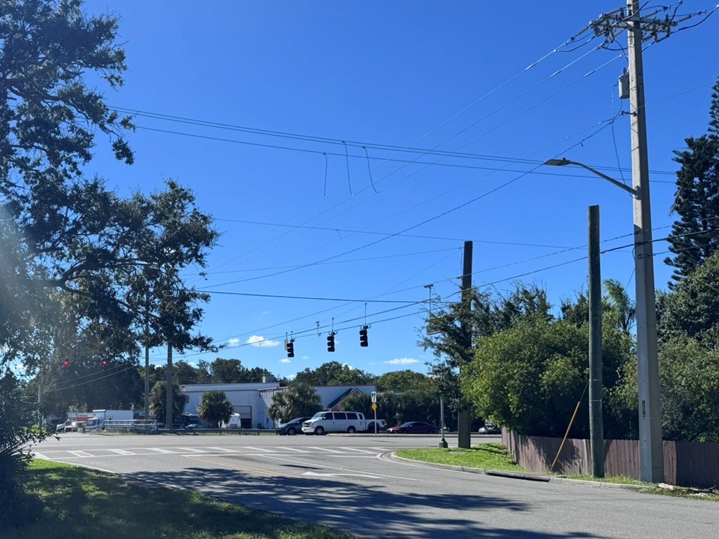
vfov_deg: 36.5
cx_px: 191
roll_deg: +0.1
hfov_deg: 46.4
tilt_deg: +5.0
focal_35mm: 39
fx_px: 810
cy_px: 348
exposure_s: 1/5348
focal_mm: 6.76
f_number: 1.78
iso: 80
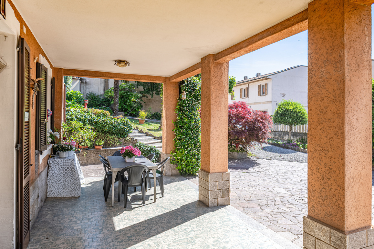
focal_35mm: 24
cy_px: 124
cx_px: 187
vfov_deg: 53.1
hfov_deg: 73.7
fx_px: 249
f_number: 9
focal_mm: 24
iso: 100
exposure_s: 1/500
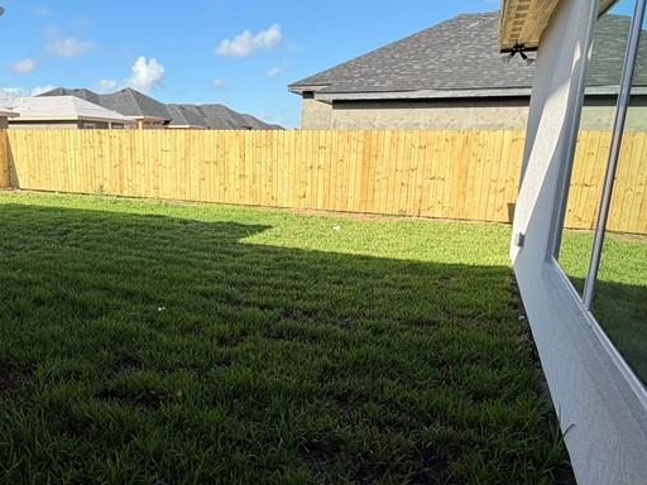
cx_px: 225
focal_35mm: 28
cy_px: 259
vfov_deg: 49.7
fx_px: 523
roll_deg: -1.5
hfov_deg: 62.1
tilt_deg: -11.3
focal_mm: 2.22
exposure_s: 1/770
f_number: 2.2
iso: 32
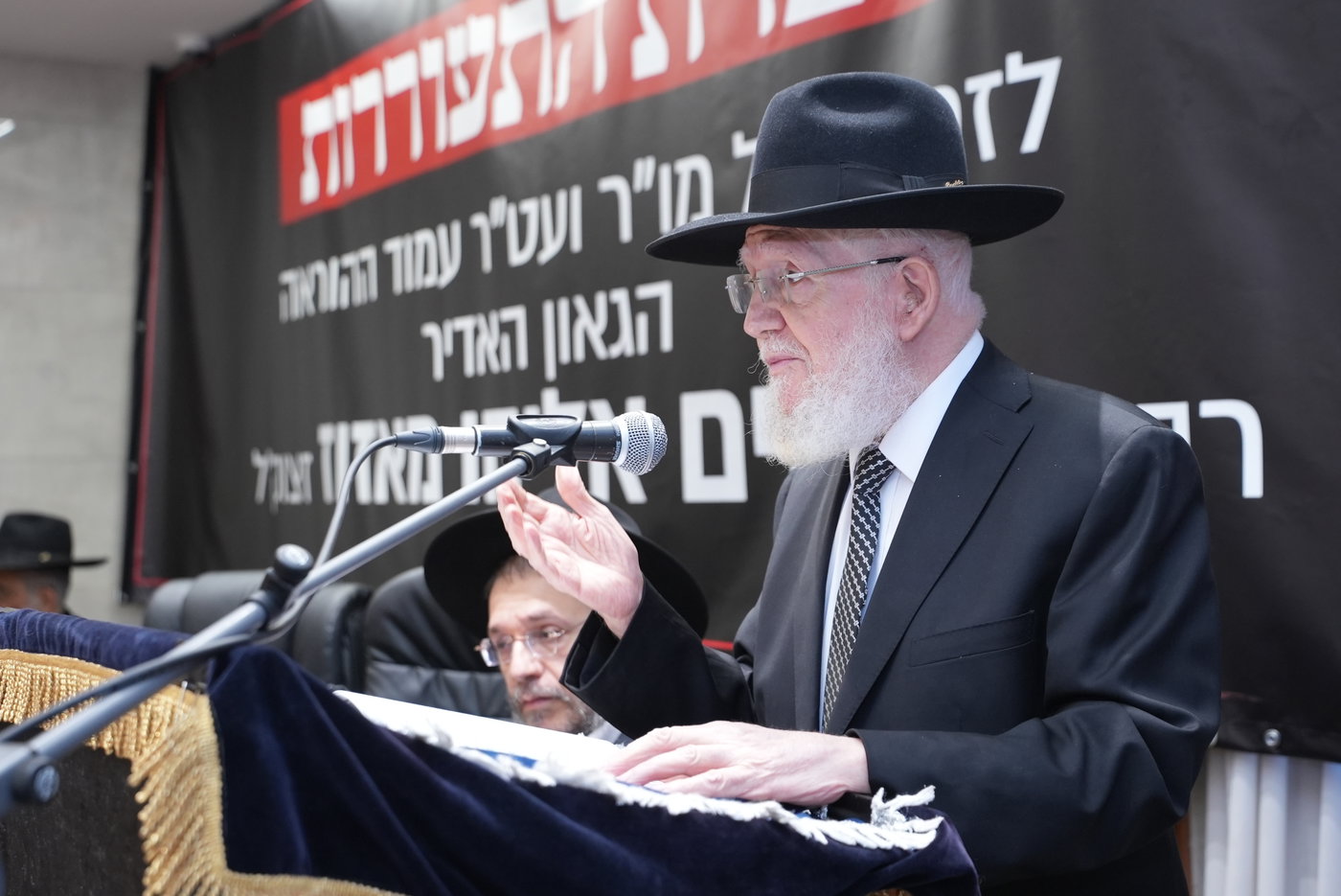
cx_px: 670
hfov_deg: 39.6
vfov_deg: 27.0
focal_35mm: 50
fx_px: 1863
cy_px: 448
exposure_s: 1/200
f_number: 4
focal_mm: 50
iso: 3200
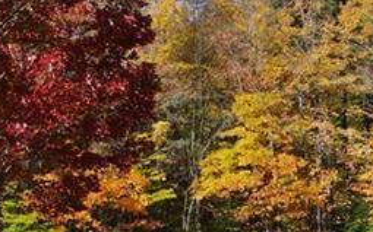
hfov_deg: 12.1
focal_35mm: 172
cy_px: 18
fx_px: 1747
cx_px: 353
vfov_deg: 7.6
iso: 200
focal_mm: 28
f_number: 13
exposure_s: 1/160
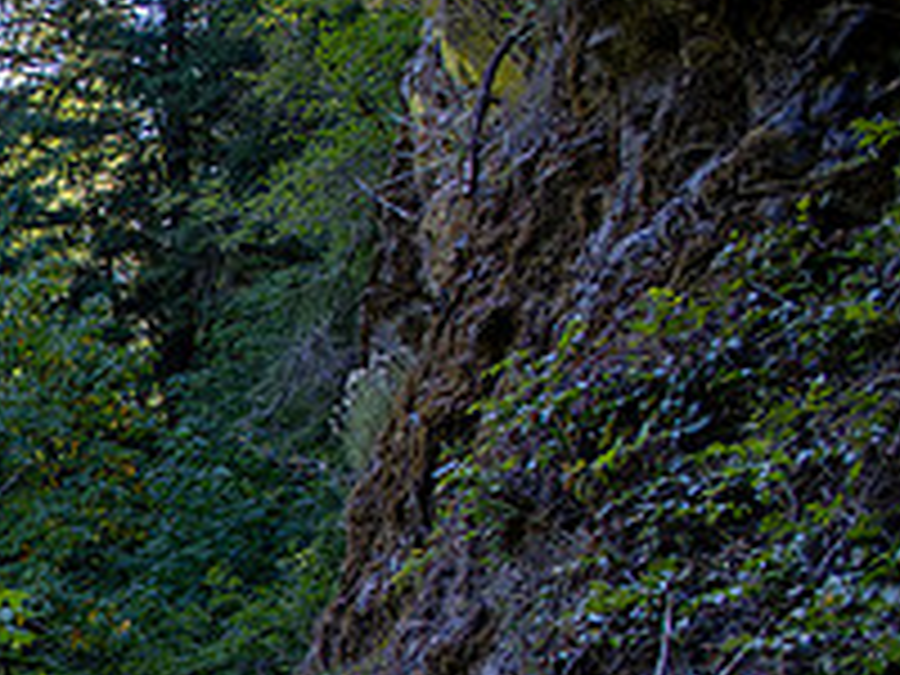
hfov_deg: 23.9
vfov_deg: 21.3
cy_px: 652
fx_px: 1742
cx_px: -387
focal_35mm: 67
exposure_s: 1/1250
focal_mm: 16
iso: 1250
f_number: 2.8
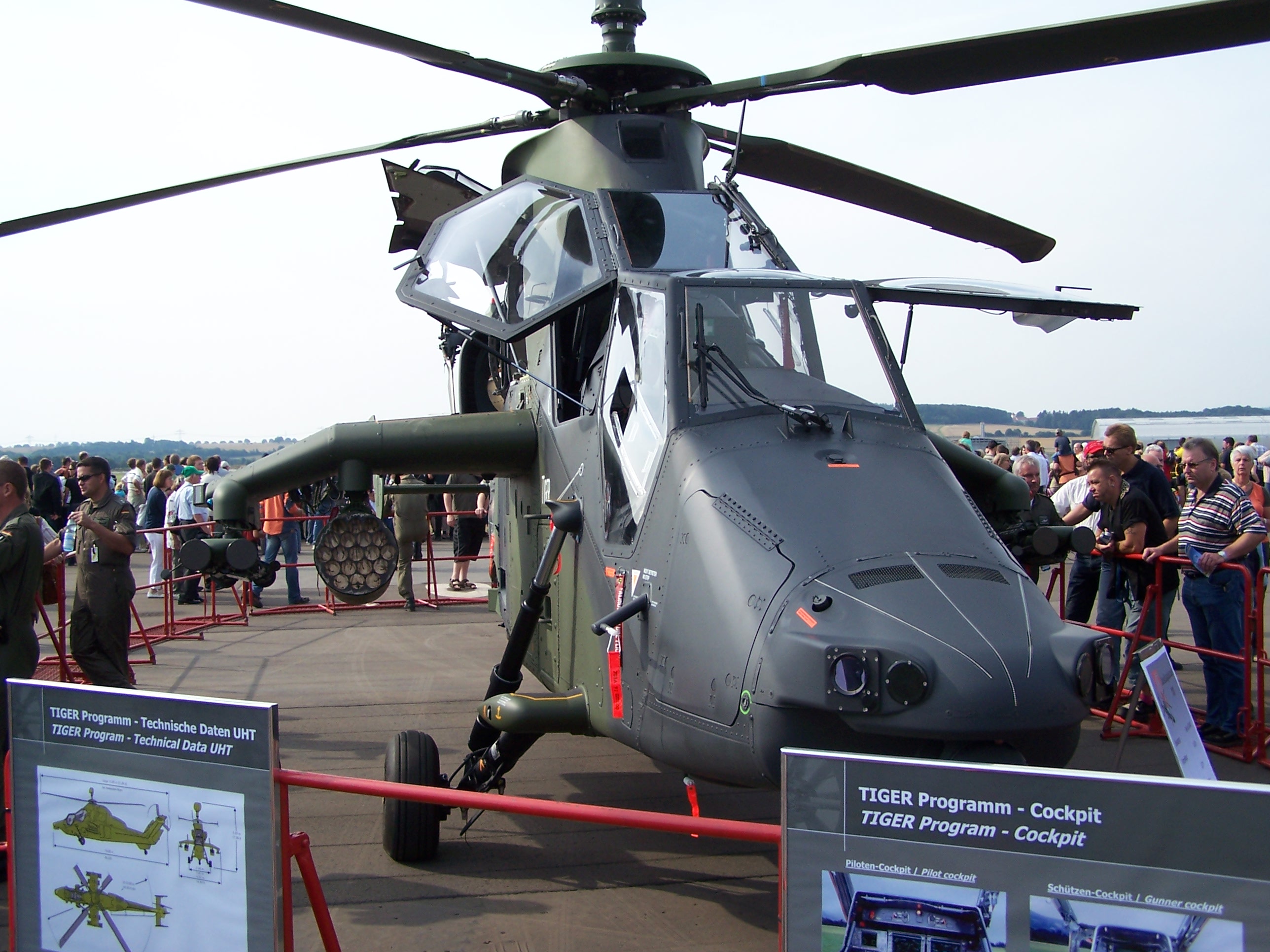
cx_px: 635
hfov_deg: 46.8
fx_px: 1468
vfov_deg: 36.0
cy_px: 476
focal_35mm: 40
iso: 80
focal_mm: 6.7
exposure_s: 1/640
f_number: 2.8
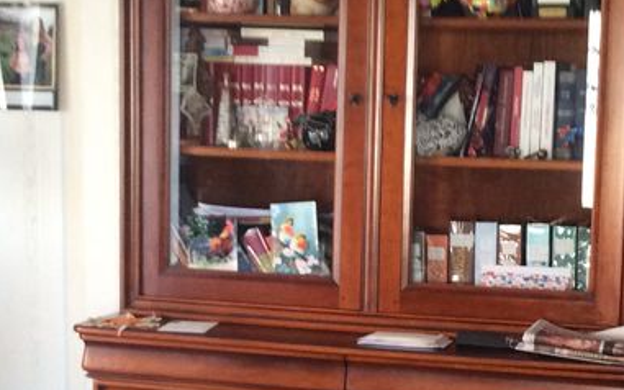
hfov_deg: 23.2
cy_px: 288
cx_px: 423
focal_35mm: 89
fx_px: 1513
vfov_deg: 14.6
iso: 100
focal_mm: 3.3
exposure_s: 1/25
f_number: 2.4
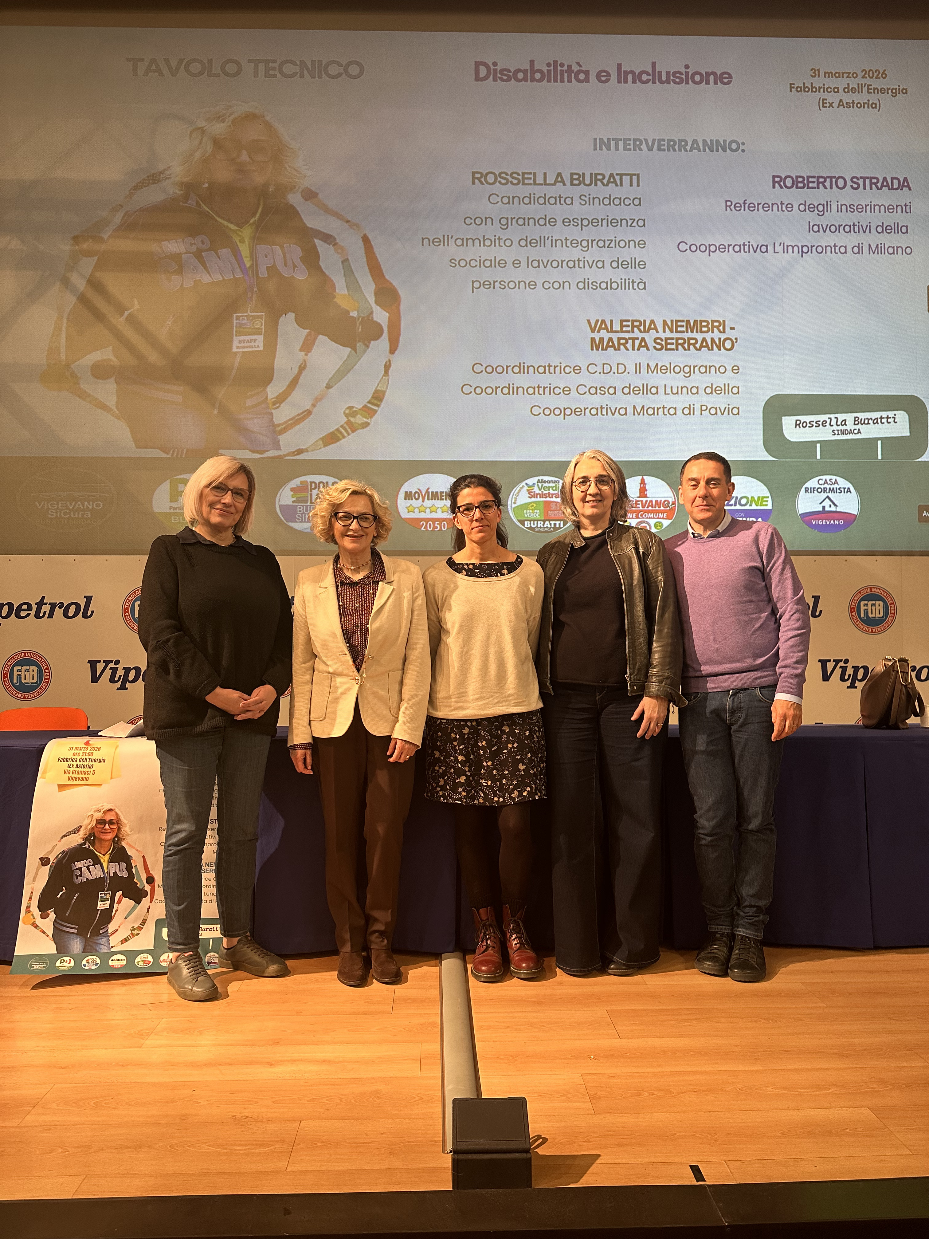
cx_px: 464
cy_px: 620
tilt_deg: +3.4
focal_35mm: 24
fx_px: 859
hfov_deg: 56.8
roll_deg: -0.4
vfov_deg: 71.6
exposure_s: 1/100
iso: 200
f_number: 1.78
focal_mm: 6.86
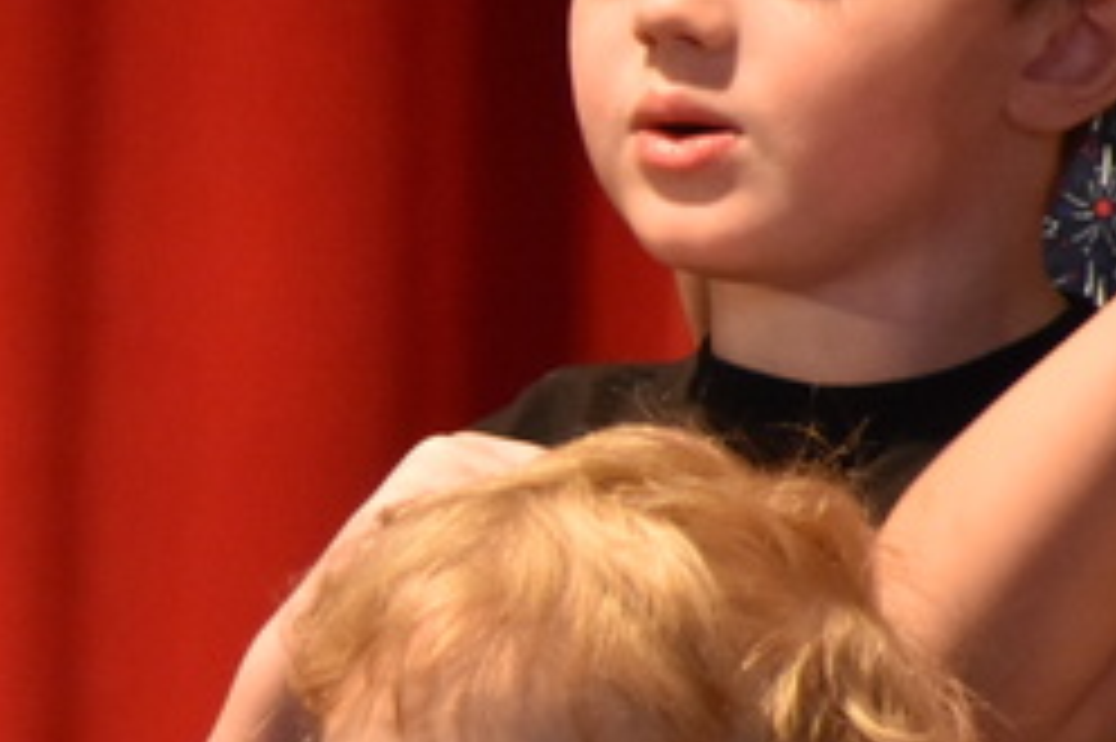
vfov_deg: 0.7
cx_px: -837
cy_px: 591
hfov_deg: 1.1
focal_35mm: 1859
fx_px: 57589
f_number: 6.3
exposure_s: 1/125
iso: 1600
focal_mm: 300
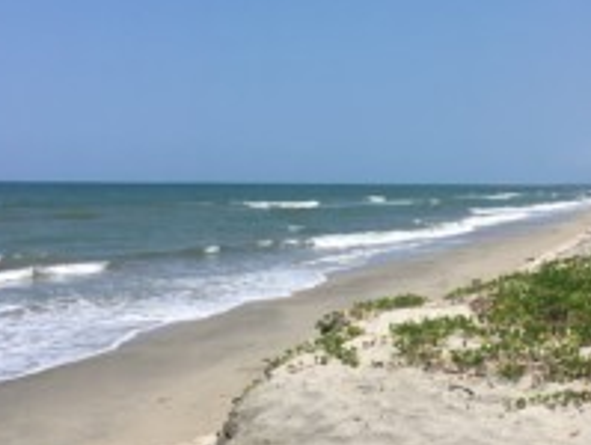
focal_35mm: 51
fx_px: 872
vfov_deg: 28.5
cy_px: 165
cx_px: 336
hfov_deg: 37.4
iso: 25
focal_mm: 4.15
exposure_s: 1/2564
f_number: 2.2
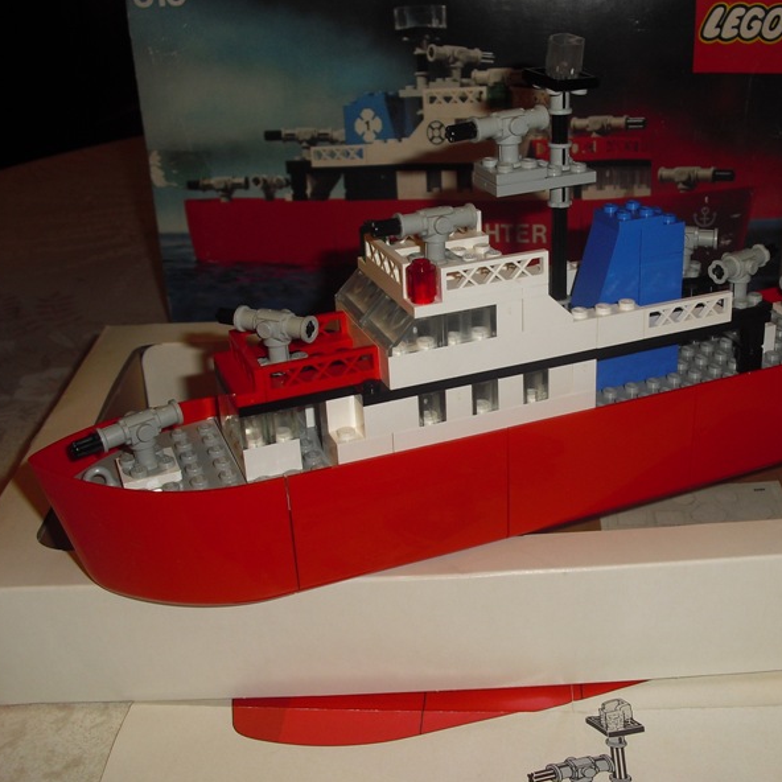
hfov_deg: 38.9
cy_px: 388
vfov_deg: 39.2
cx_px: 490
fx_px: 1099
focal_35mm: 43
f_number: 3.1
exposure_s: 1/60
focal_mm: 6.3
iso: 100
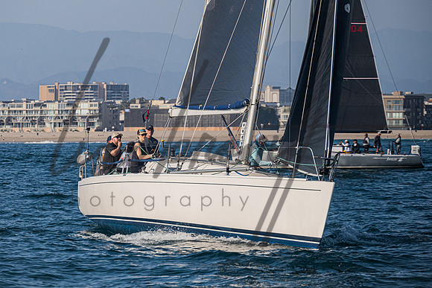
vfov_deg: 5.2
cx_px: 149
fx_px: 3171
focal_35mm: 264
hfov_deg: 7.8
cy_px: 152
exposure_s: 1/1250
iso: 400
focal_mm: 200
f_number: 6.3
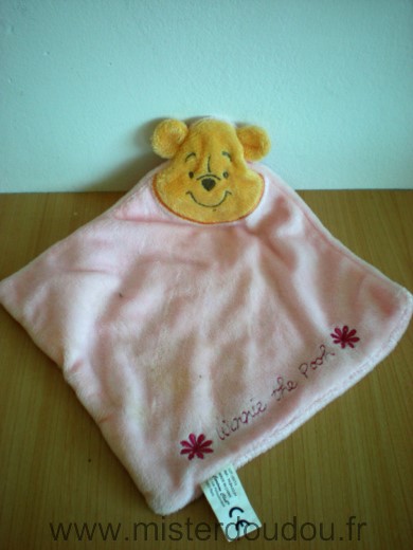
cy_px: 275
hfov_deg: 37.7
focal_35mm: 38
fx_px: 604
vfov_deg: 49.0
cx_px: 206
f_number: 3.1
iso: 200
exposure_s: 1/37.4
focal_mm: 6.3
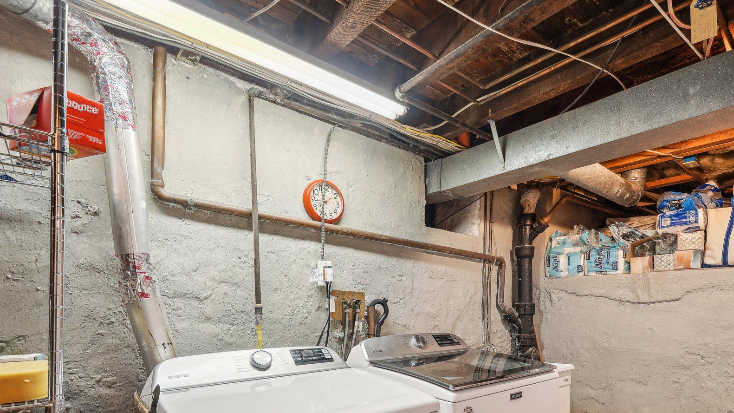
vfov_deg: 55.3
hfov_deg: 88.6
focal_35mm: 19
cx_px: 435
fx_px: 370
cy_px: 313
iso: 500
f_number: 8
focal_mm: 14
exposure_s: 1/20
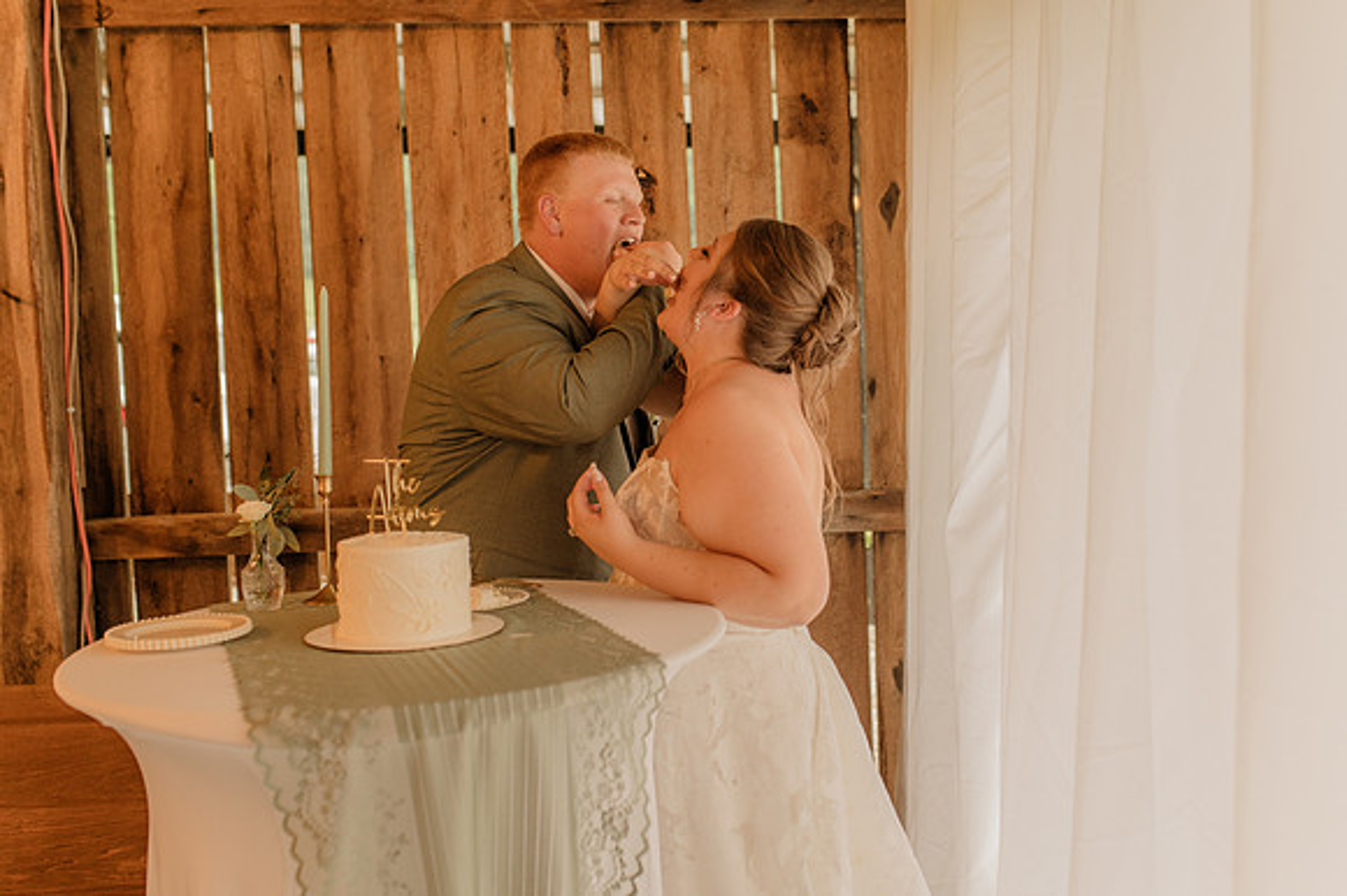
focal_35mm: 39
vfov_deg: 33.9
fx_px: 1469
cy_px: 410
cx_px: 747
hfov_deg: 49.2
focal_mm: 35
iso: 640
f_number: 2.5
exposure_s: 1/200
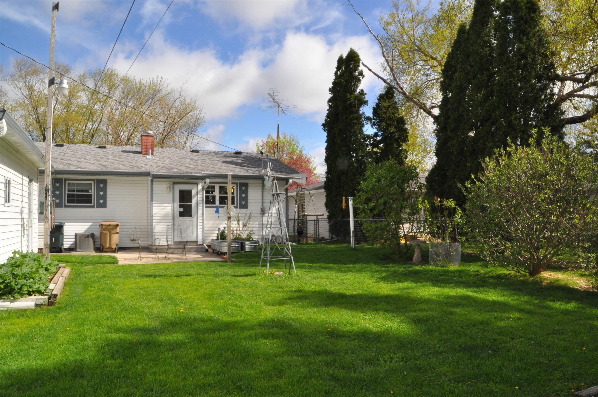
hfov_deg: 67.4
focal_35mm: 27
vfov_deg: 47.8
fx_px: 448
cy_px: 198
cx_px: 299
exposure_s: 1/200
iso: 800
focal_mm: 18
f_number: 22
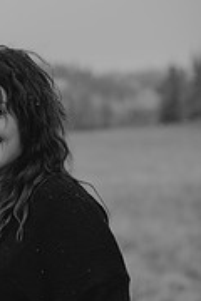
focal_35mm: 125
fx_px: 1047
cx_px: -47
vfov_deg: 16.3
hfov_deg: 10.8
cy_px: 242
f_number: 2.5
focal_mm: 50
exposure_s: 1/400
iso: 160
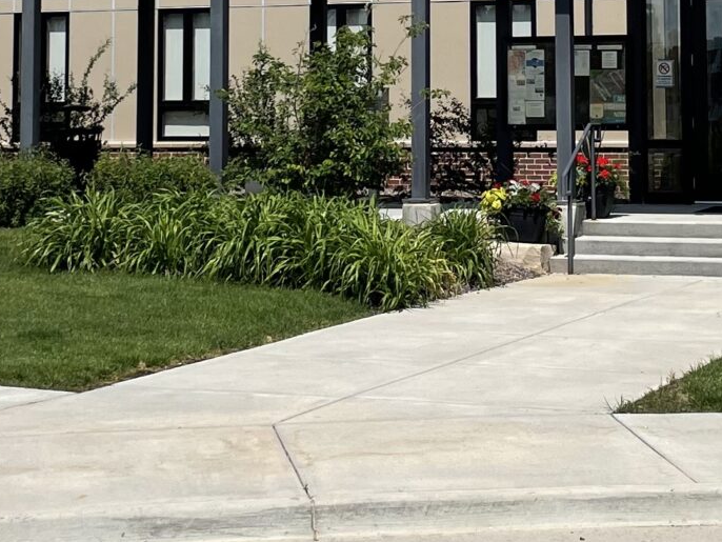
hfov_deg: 20.2
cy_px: -45
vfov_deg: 14.9
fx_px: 2024
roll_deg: +1.6
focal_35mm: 97
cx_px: 439
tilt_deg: +3.6
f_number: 1.6
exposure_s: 1/4651
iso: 32
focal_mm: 4.2
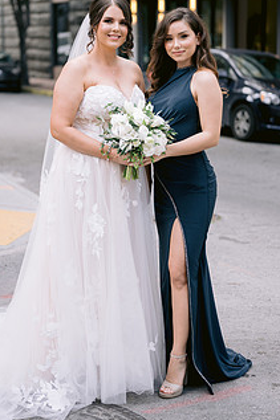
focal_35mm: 71
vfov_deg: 28.3
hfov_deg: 19.1
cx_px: 100
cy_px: 140
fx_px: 829
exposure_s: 1/500
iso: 160
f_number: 1.8
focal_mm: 50
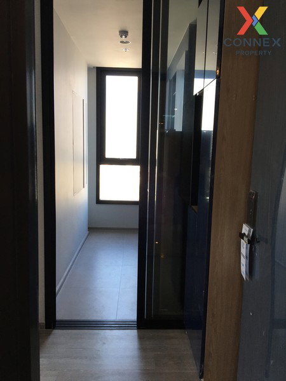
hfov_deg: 48.2
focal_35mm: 29
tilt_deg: -7.2
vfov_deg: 61.7
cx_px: 143
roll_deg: -2.3
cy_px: 190
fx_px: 319
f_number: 2.2
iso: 40
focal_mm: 4.15
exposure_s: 1/100
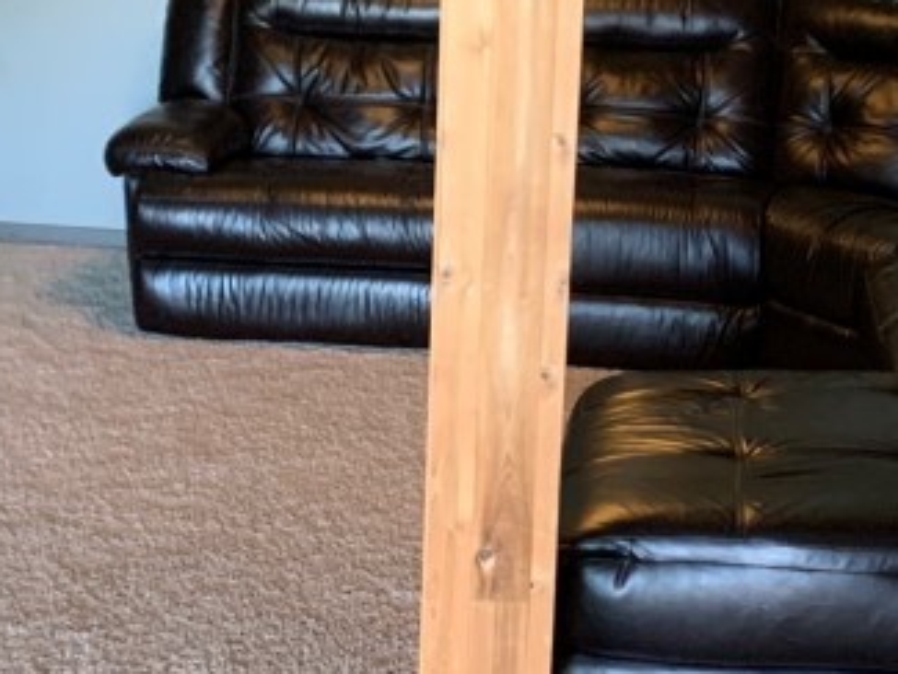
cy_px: 326
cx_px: 412
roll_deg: -1.8
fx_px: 2128
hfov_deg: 23.8
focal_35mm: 82
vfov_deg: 18.0
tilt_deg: -13.2
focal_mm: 4.25
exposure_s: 1/37
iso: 400
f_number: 1.8
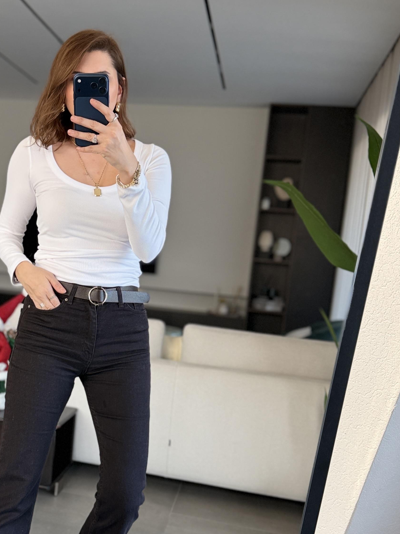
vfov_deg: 43.7
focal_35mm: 43
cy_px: 311
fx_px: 662
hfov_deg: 32.8
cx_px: 86
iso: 250
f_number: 1.78
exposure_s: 1/60
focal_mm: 6.76
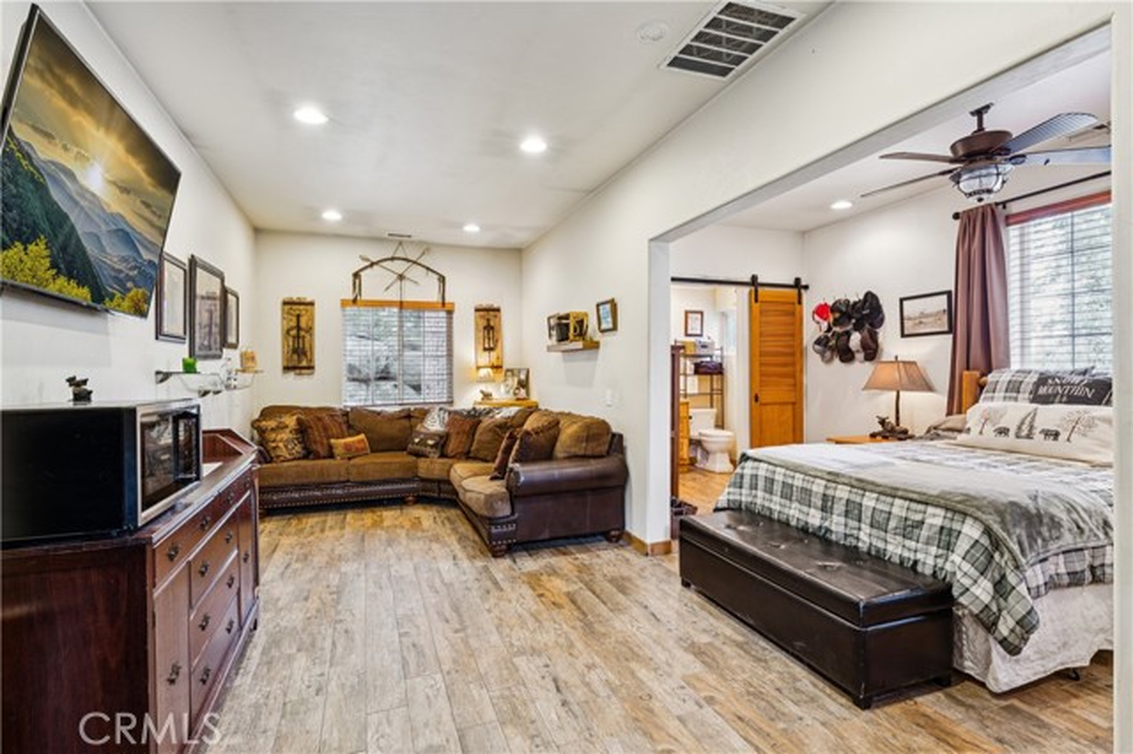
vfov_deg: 68.8
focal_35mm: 18
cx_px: 566
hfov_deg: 91.6
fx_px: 550
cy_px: 377
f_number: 13
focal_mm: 17.5
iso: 100
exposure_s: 1.6
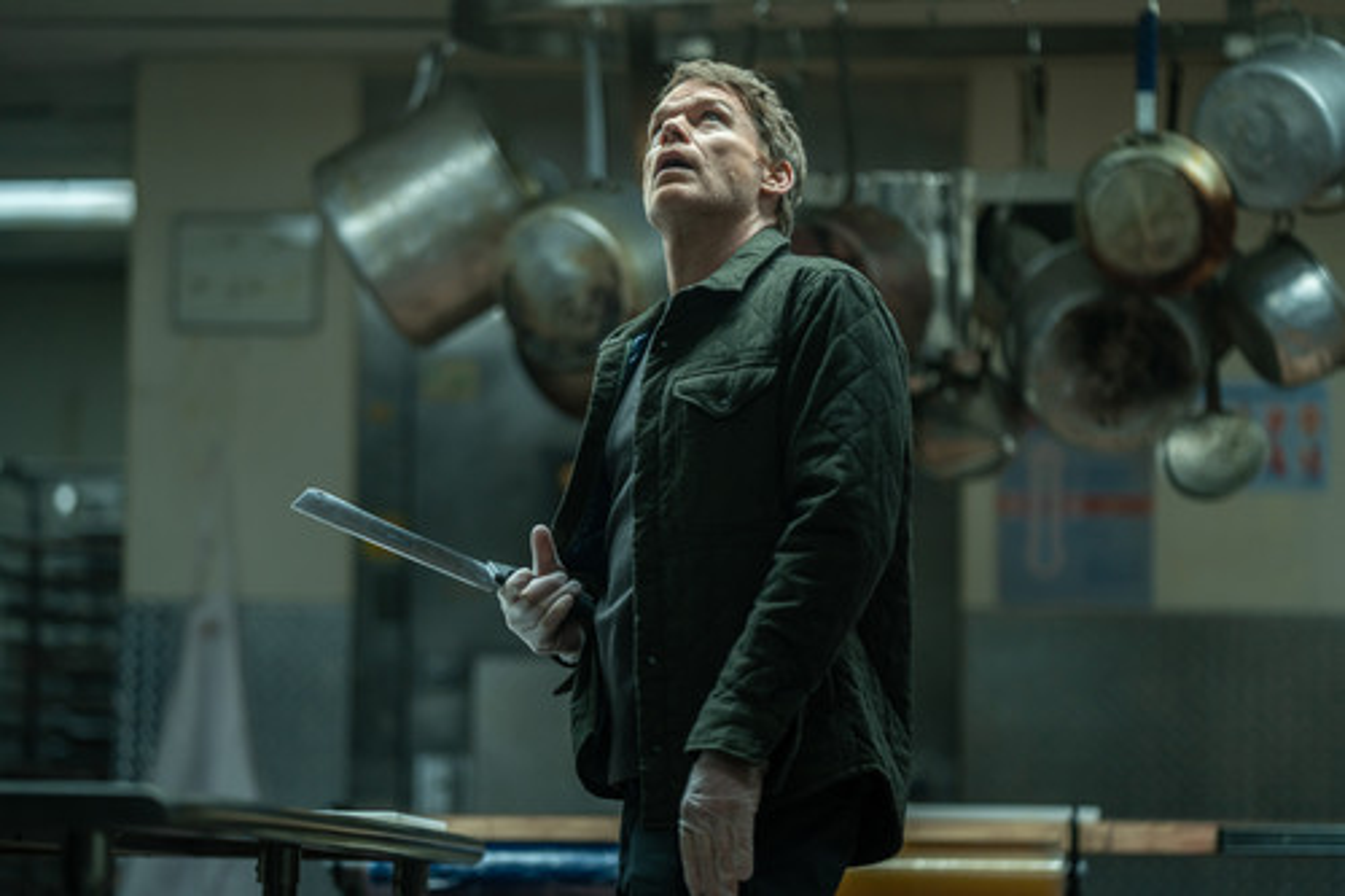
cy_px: 448
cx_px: 672
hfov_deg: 15.2
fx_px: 5042
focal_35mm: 135
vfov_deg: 10.2
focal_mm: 135
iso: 500
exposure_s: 1/320
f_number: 1.8
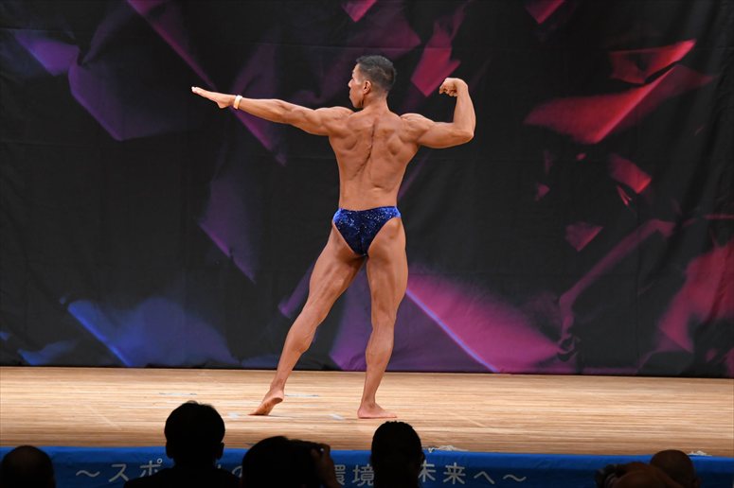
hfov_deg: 8.6
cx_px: 367
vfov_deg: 5.7
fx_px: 4891
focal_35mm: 240
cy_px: 244
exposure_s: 1/400
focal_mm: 160
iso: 3200
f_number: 5.6
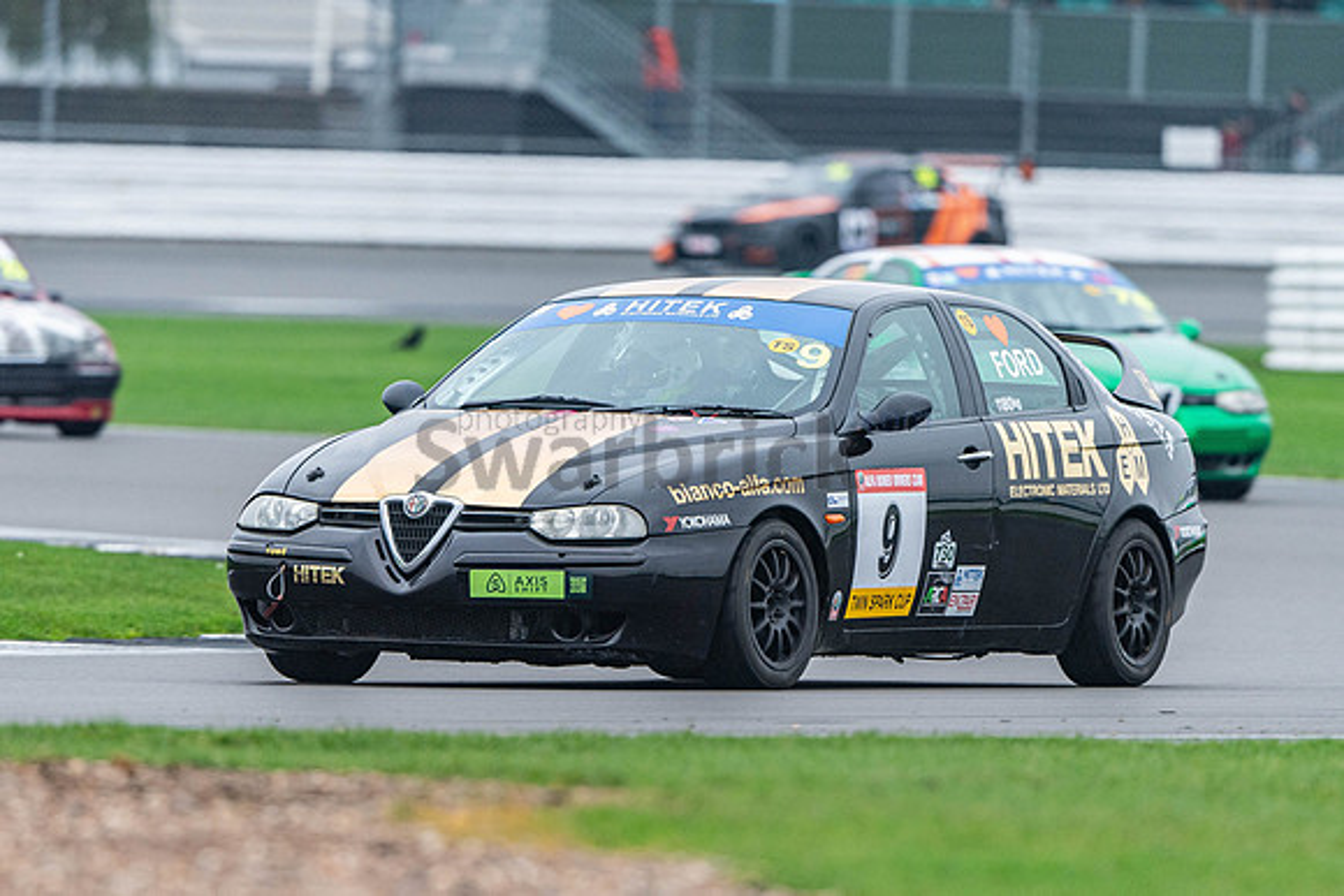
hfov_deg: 3.3
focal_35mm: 630
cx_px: 618
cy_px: 526
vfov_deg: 2.2
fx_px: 23532
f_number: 5.6
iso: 900
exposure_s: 1/640
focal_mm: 500
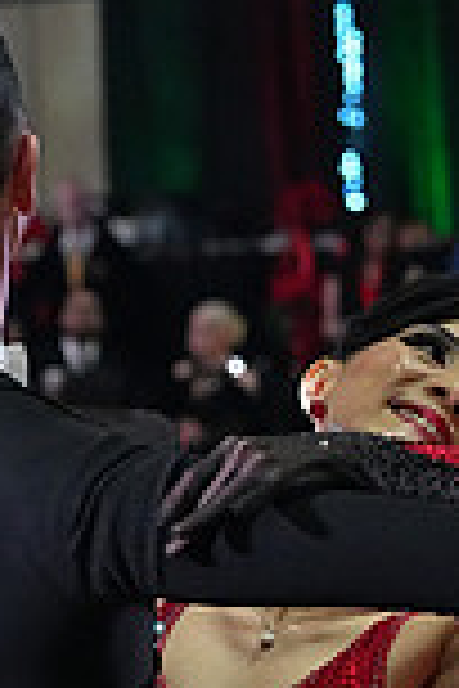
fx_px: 6024
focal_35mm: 315
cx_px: 425
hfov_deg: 4.4
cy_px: 971
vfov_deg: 6.5
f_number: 5
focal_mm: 83
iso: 10000
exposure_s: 1/400
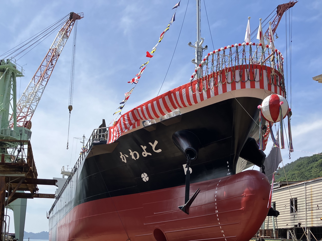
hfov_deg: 63.4
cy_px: 120
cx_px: 161
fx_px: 260
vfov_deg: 49.7
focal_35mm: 28
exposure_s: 1/1736
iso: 32
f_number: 1.8
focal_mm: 3.99
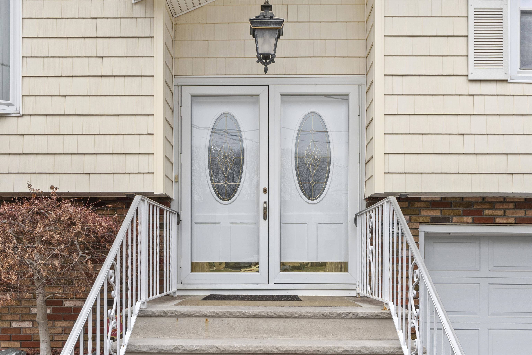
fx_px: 443
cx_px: 266
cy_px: 178
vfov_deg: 43.6
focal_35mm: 30
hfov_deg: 61.9
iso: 200
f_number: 9
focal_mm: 20
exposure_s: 1/25
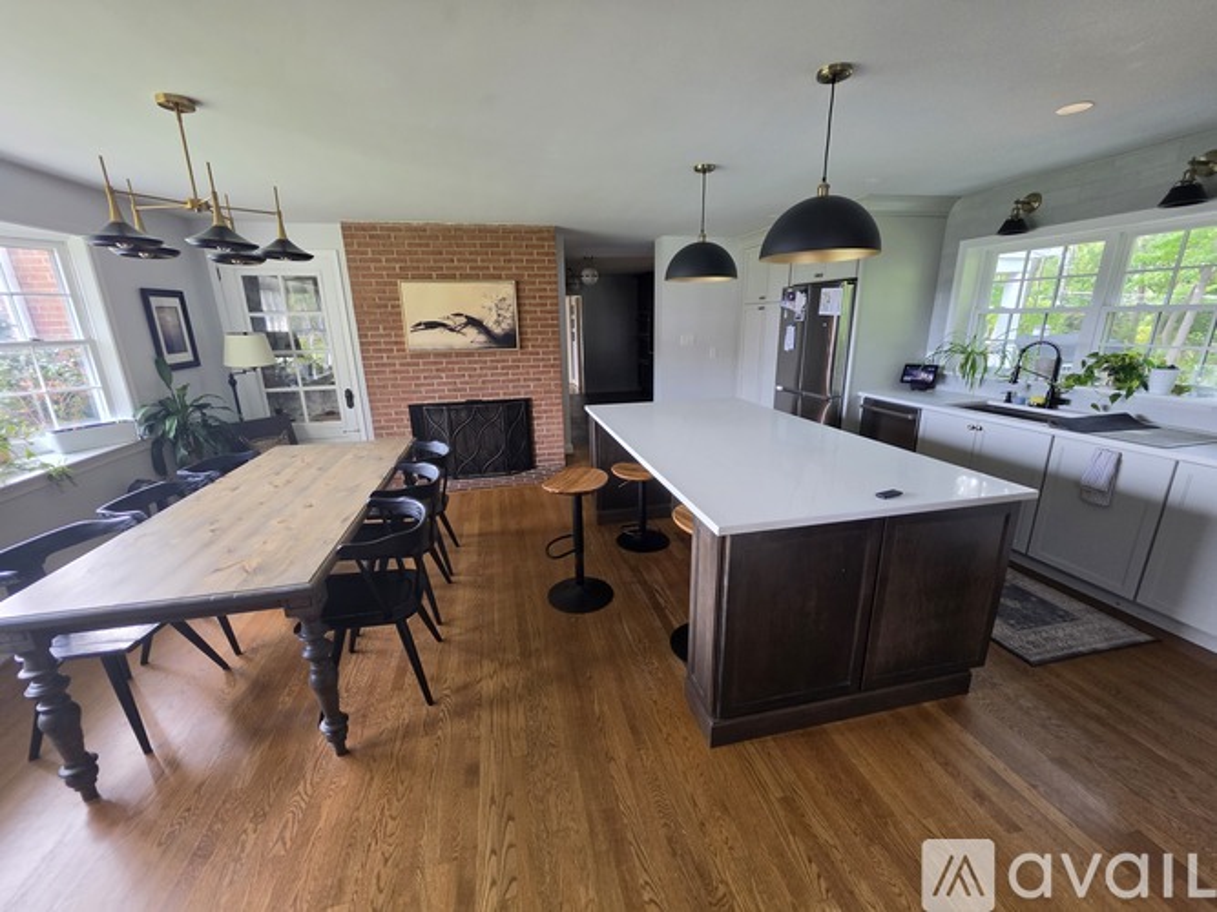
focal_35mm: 13
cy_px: 456
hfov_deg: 106.2
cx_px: 608
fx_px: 457
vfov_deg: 89.9
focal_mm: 2.2
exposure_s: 1/120
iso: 200
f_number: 1.9
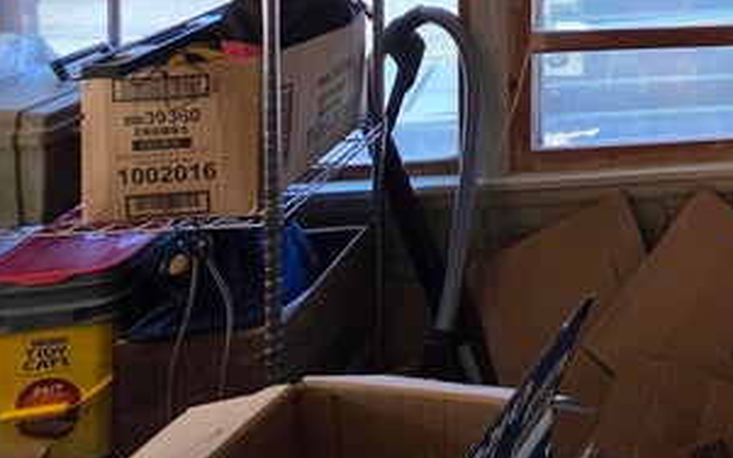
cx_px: 858
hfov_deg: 38.6
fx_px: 779
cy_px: -180
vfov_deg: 26.3
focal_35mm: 39
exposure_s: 1/120
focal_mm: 2.2
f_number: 1.9
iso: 125
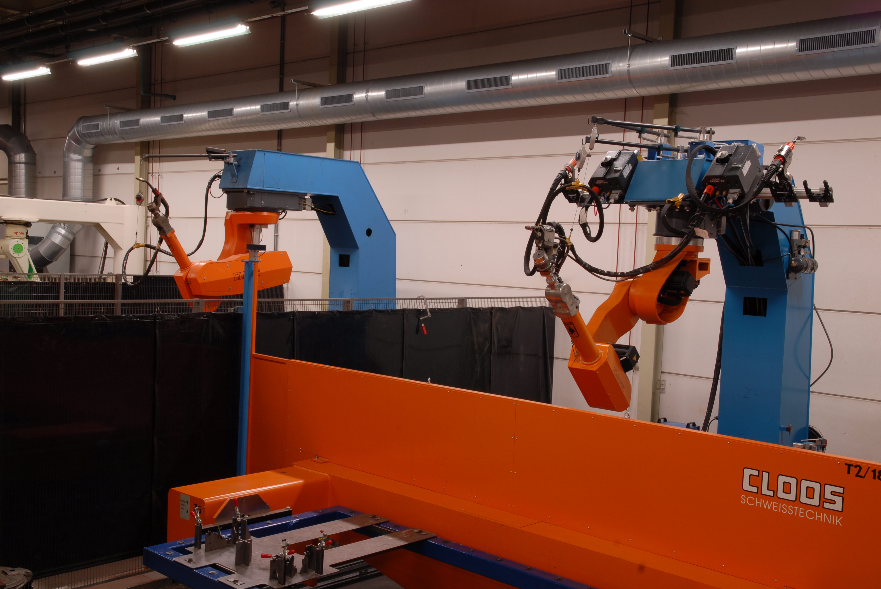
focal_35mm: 39
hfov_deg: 49.5
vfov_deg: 34.3
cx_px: 440
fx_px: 956
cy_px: 294
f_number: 13
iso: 100
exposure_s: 1.3
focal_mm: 26
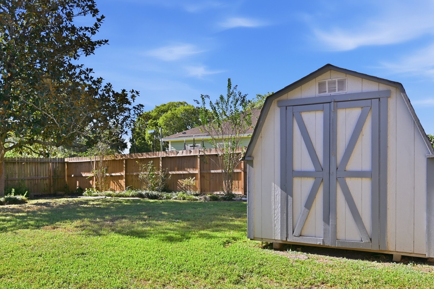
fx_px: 346
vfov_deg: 45.2
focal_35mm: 29
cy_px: 171
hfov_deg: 64.3
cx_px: 219
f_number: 8
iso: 64
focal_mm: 21.5
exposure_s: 1/200
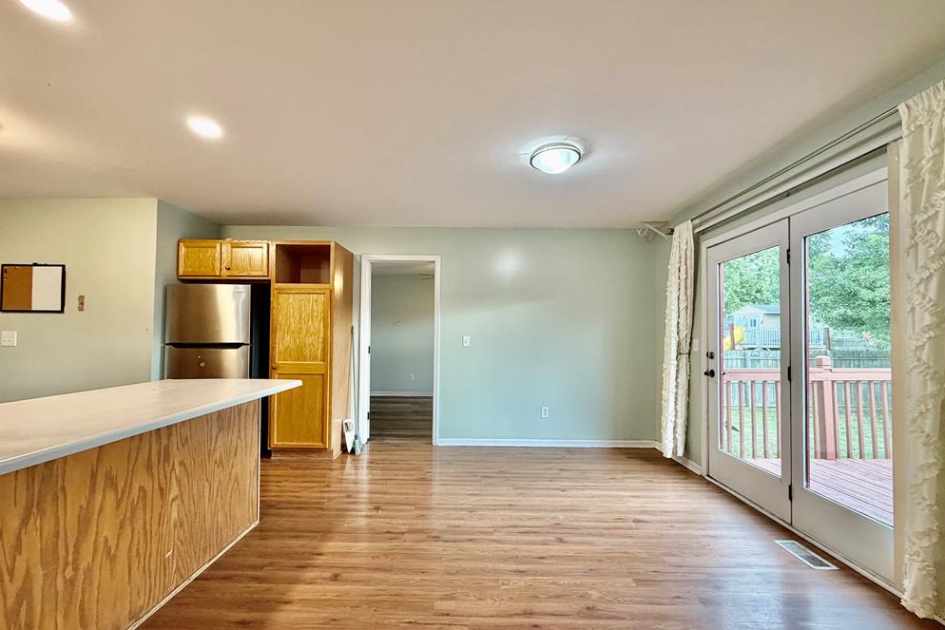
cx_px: 472
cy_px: 327
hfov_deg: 100.4
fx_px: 394
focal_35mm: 15
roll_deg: -0.2
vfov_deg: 77.3
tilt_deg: +2.2
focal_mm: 2.22
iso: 250
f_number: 2.2
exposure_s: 1/120
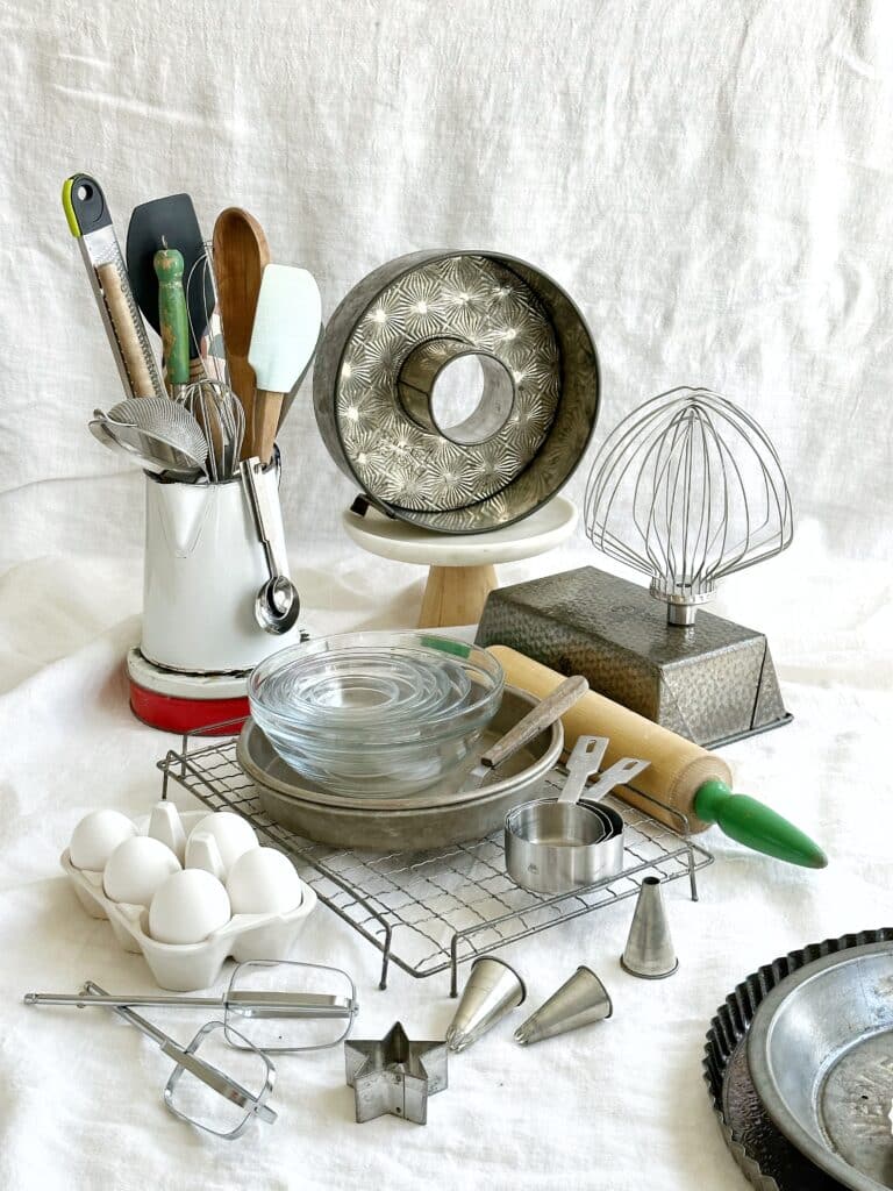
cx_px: 446
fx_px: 1651
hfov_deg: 30.3
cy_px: 596
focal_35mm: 48
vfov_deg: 39.7
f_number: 1.78
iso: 64
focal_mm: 6.86
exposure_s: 1/252
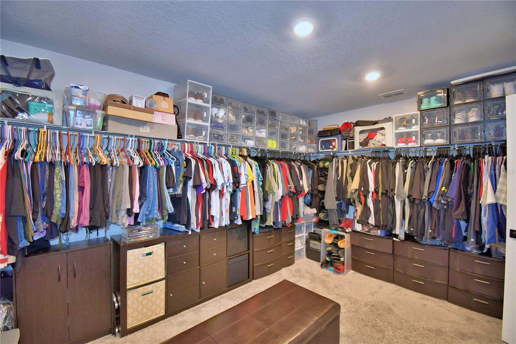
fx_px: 215
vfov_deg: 77.3
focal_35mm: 15
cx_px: 258
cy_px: 172
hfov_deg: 100.4
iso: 800
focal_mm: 10
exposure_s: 1/30
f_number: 4.5
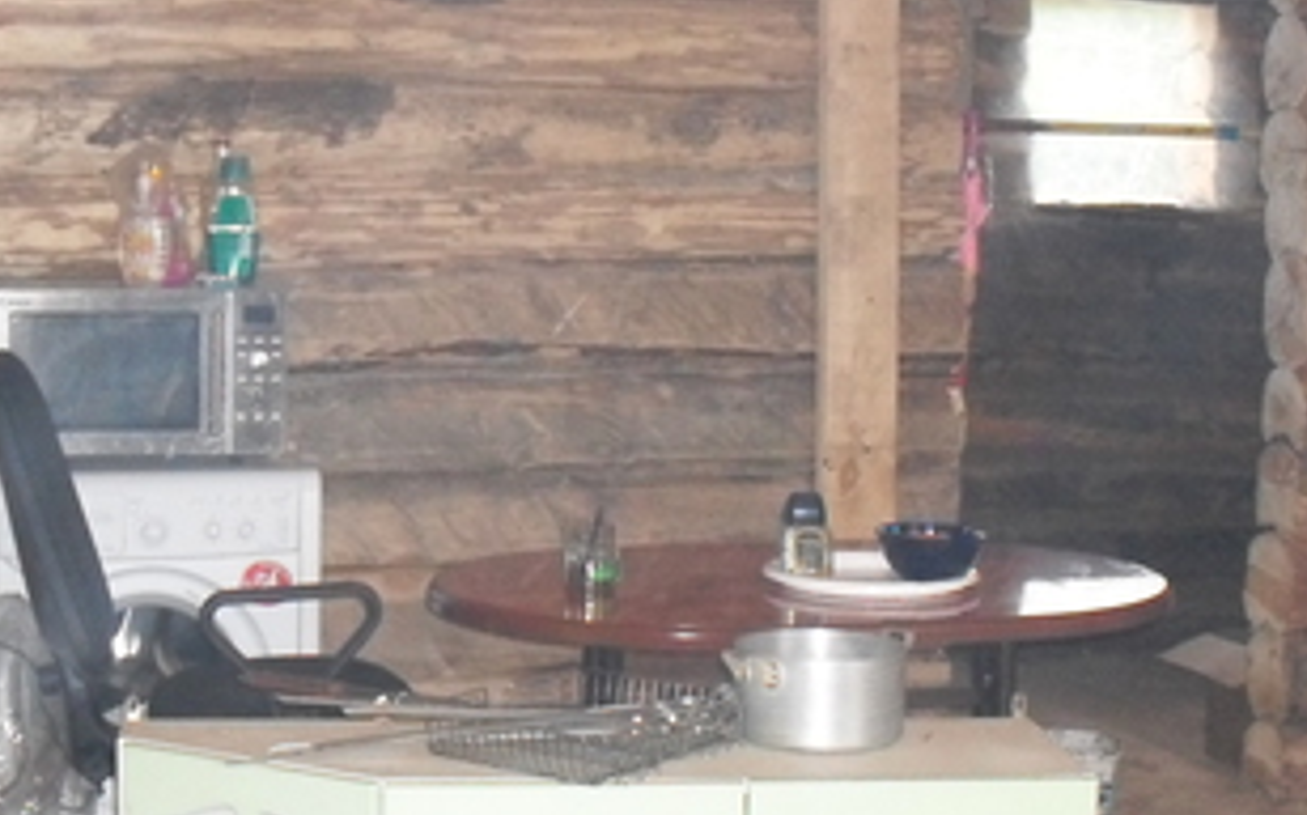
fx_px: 2563
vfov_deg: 18.1
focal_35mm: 72
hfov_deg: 28.6
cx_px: 556
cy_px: 380
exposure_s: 1/45
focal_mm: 6.3
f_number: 2.8
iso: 240
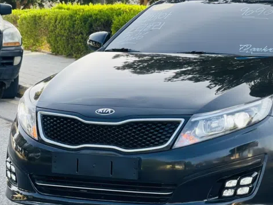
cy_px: 59
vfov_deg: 10.7
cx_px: 209
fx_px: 1088
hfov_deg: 14.2
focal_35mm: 138
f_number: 2.2
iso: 25
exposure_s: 1/121
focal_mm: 7.5
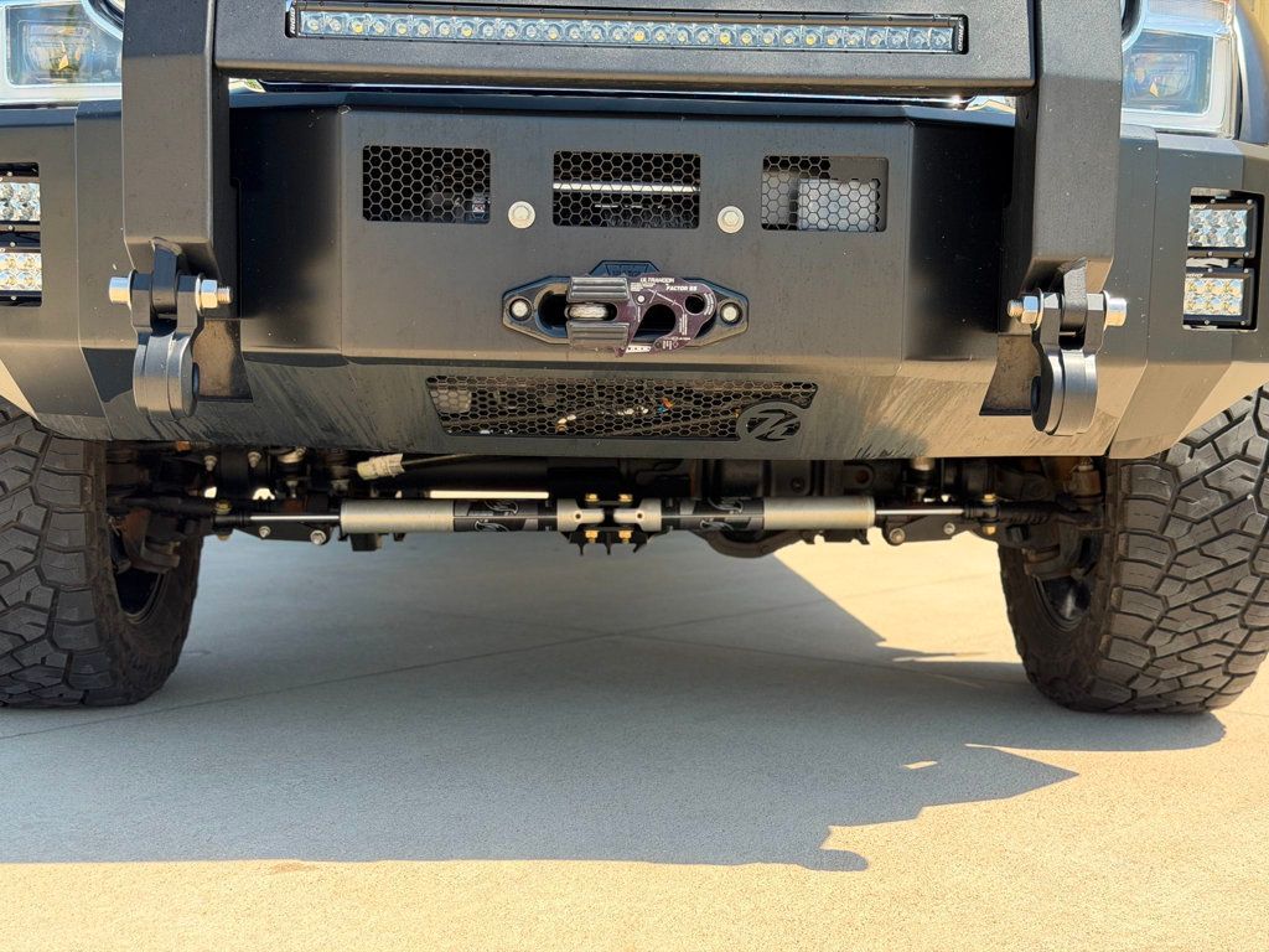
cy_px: 476
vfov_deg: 30.3
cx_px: 634
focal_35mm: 48
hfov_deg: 39.7
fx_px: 1760
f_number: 1.78
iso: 64
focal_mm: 6.76
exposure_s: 1/625
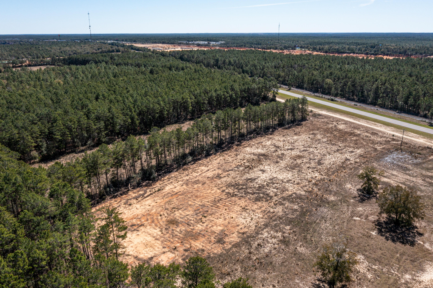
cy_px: 144
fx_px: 337
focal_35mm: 28
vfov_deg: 46.4
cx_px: 216
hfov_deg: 65.5
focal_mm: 10.26
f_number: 9
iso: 100
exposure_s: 1/400
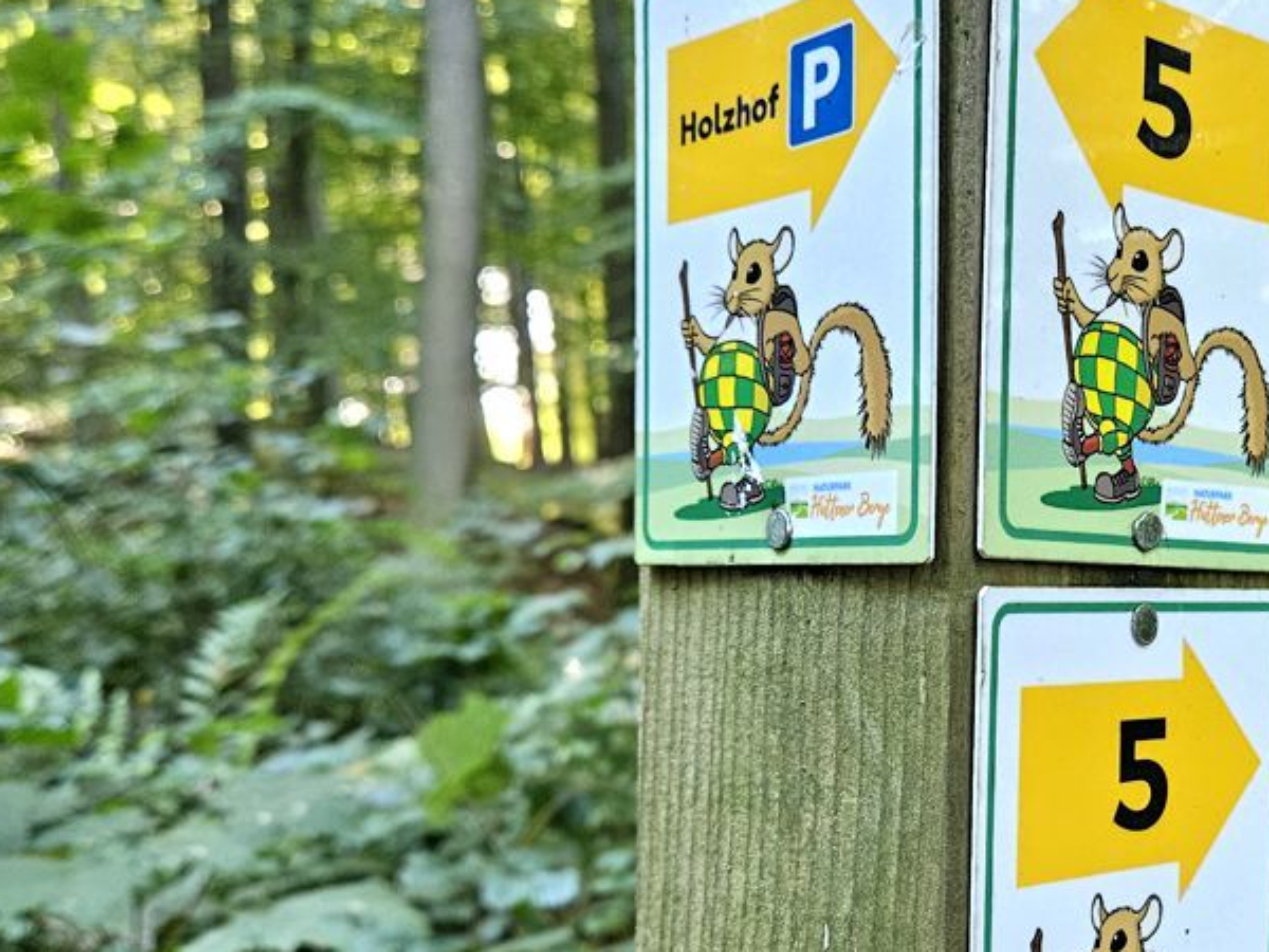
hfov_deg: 40.1
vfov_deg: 31.4
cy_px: 592
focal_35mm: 46
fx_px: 1686
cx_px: 956
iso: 400
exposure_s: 1/100
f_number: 1.8
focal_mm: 5.4
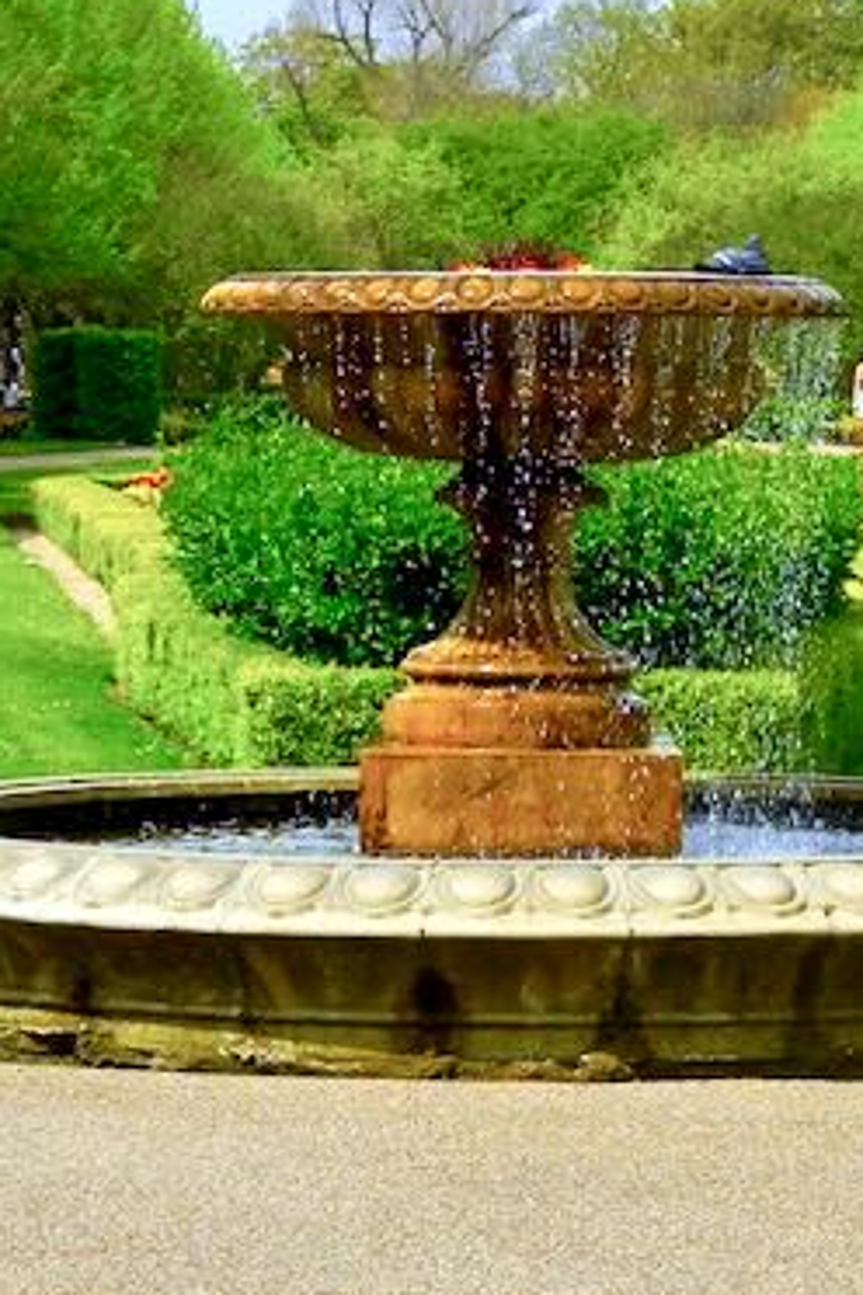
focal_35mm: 169
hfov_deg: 8.1
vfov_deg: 12.2
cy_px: 735
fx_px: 6076
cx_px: 491
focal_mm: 10.6
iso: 160
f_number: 8
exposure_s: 1/325
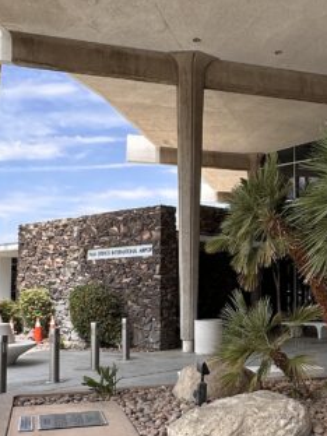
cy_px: 263
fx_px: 579
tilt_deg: +3.6
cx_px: 245
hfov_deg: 31.0
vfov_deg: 41.0
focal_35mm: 46
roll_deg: -1.1
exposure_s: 1/629
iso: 40
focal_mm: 2.22
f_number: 2.2
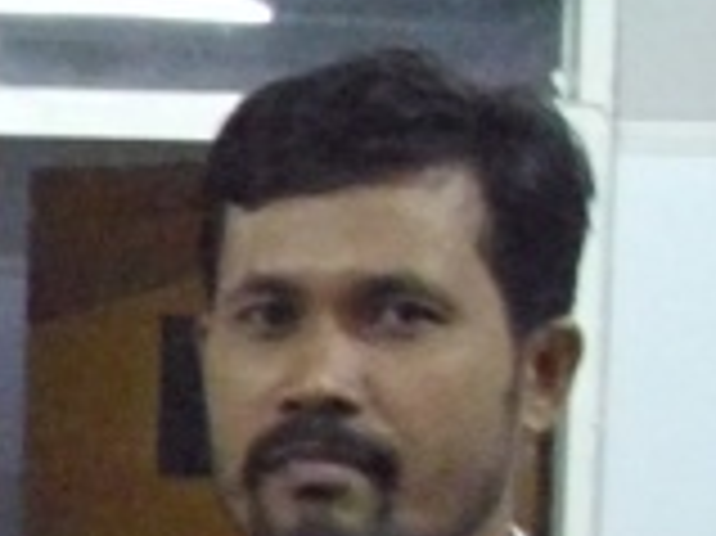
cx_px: -1193
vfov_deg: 6.5
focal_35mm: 225
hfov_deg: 7.9
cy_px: 964
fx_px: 4650
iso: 800
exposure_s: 1/22
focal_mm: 6.2
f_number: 3
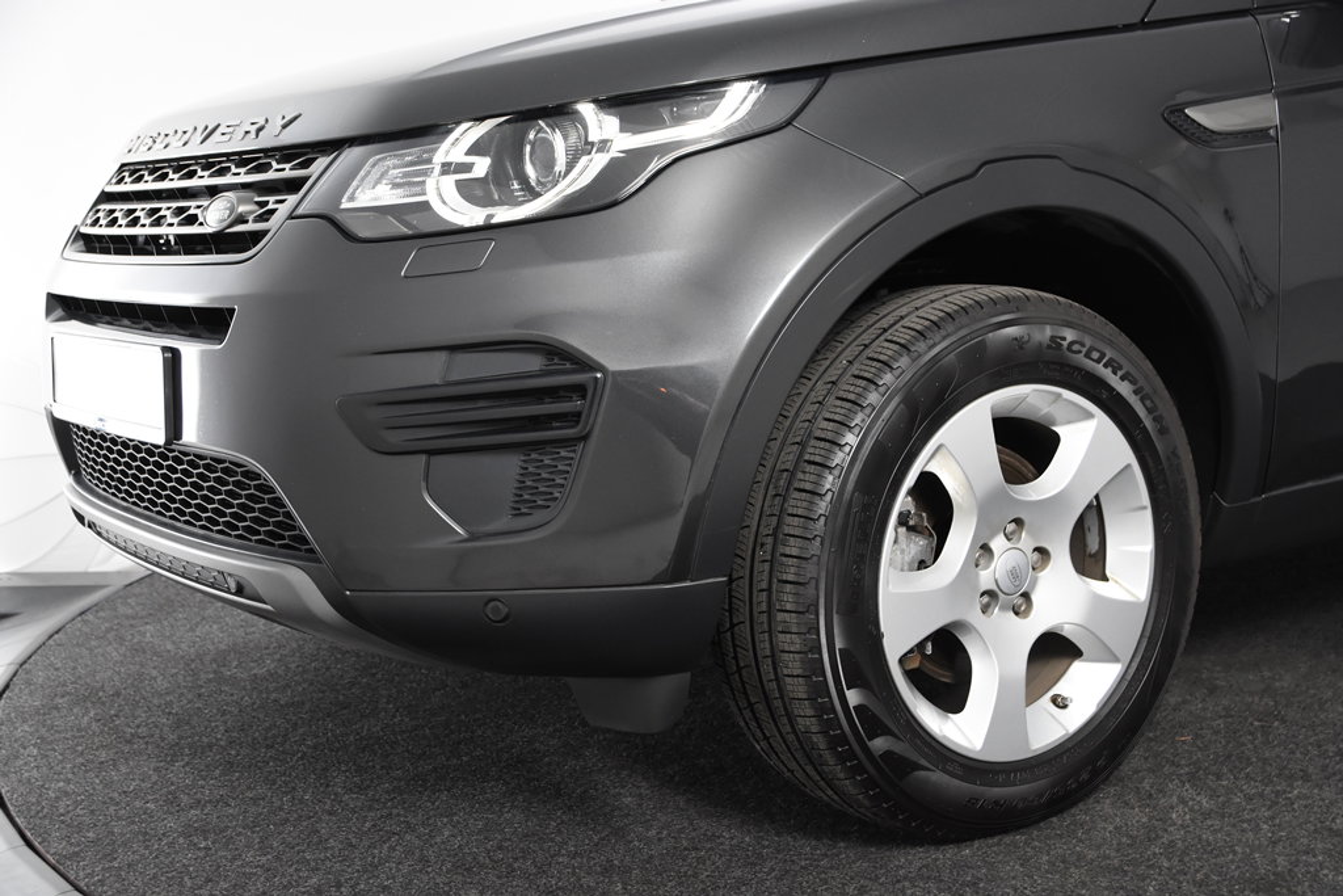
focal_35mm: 46
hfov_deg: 42.3
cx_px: 672
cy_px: 448
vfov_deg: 29.0
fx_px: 1735
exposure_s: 1/60
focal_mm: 31
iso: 1600
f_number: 5
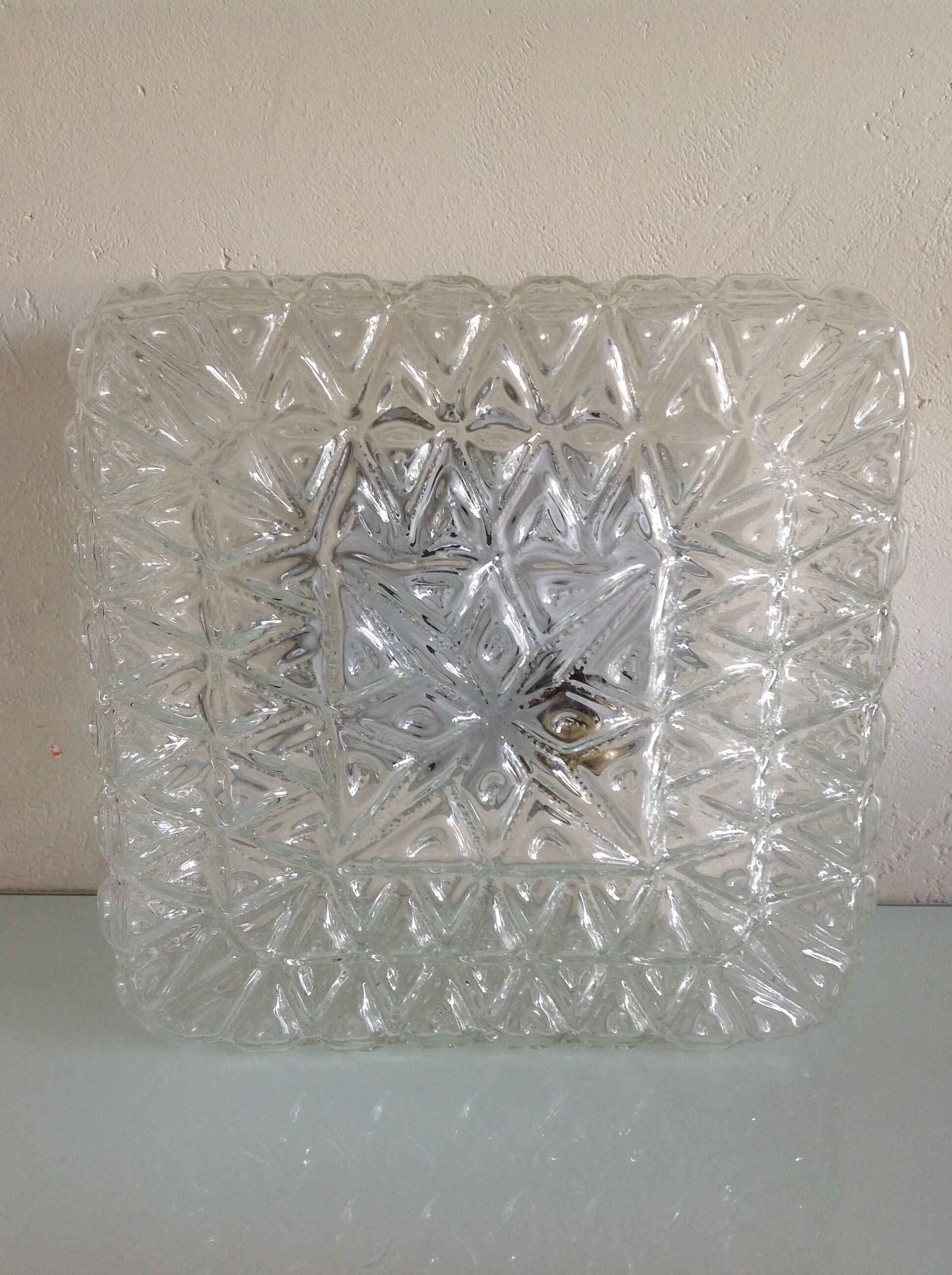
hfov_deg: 40.6
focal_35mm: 35
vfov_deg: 52.7
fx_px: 1287
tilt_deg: -17.3
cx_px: 476
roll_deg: -0.6
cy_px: 638
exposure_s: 1/30
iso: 64
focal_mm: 4.28
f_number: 2.4
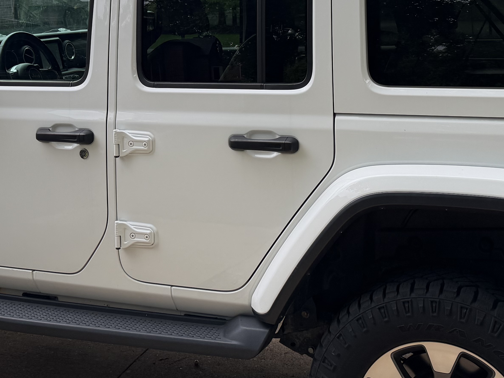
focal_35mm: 58
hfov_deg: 33.2
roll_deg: +3.9
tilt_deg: -2.2
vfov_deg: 24.5
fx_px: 844
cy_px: 39
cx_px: 226
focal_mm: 6.76
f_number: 1.78
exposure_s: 1/217
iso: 80
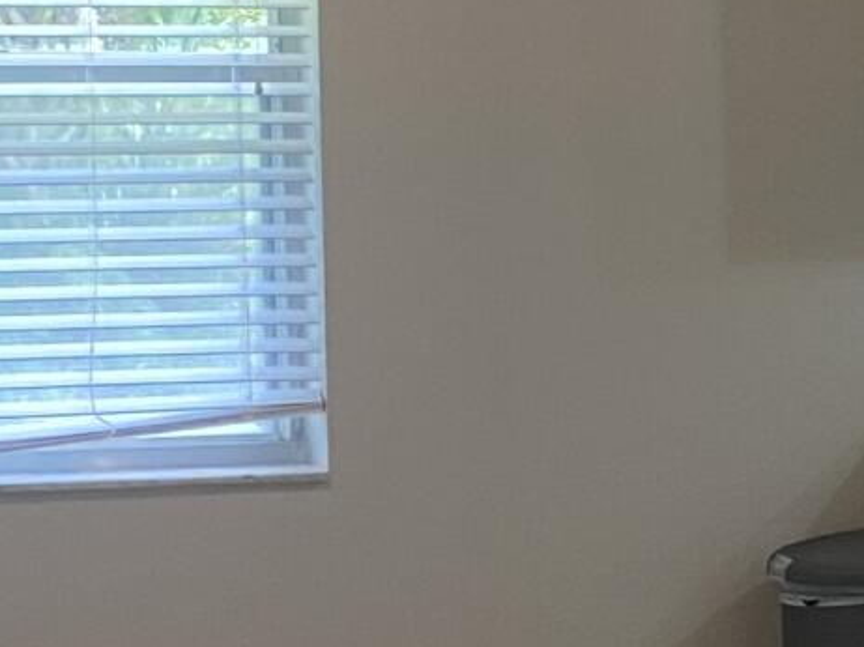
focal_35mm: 169
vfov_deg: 8.8
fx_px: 4216
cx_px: 1532
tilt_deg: -6.7
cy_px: 496
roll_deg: -0.3
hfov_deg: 11.0
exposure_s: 1/60
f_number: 1.8
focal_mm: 4.25
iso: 100
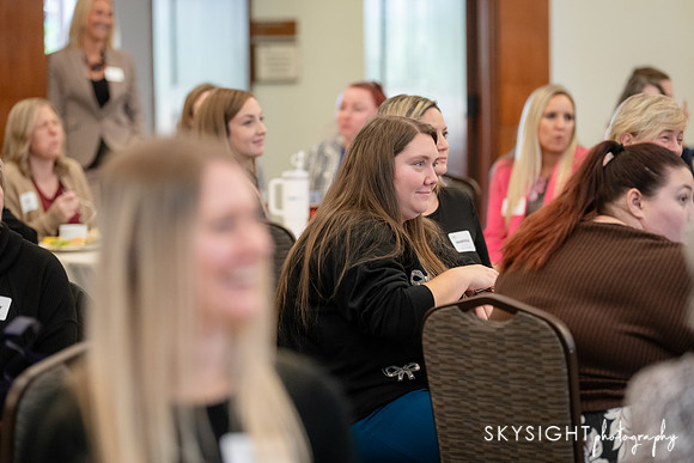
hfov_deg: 15.5
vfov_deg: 10.4
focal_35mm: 133
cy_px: 232
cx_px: 347
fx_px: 2556
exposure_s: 1/320
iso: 3200
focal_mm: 130
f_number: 2.8
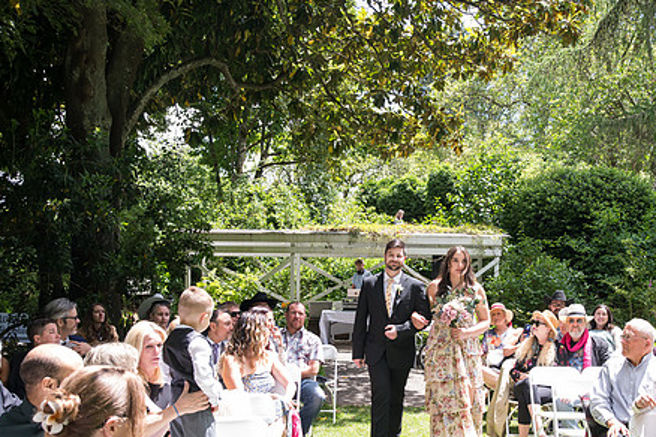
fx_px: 820
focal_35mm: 45
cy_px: 288
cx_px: 415
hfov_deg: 43.2
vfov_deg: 29.7
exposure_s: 1/400
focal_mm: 34
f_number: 5.6
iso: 640
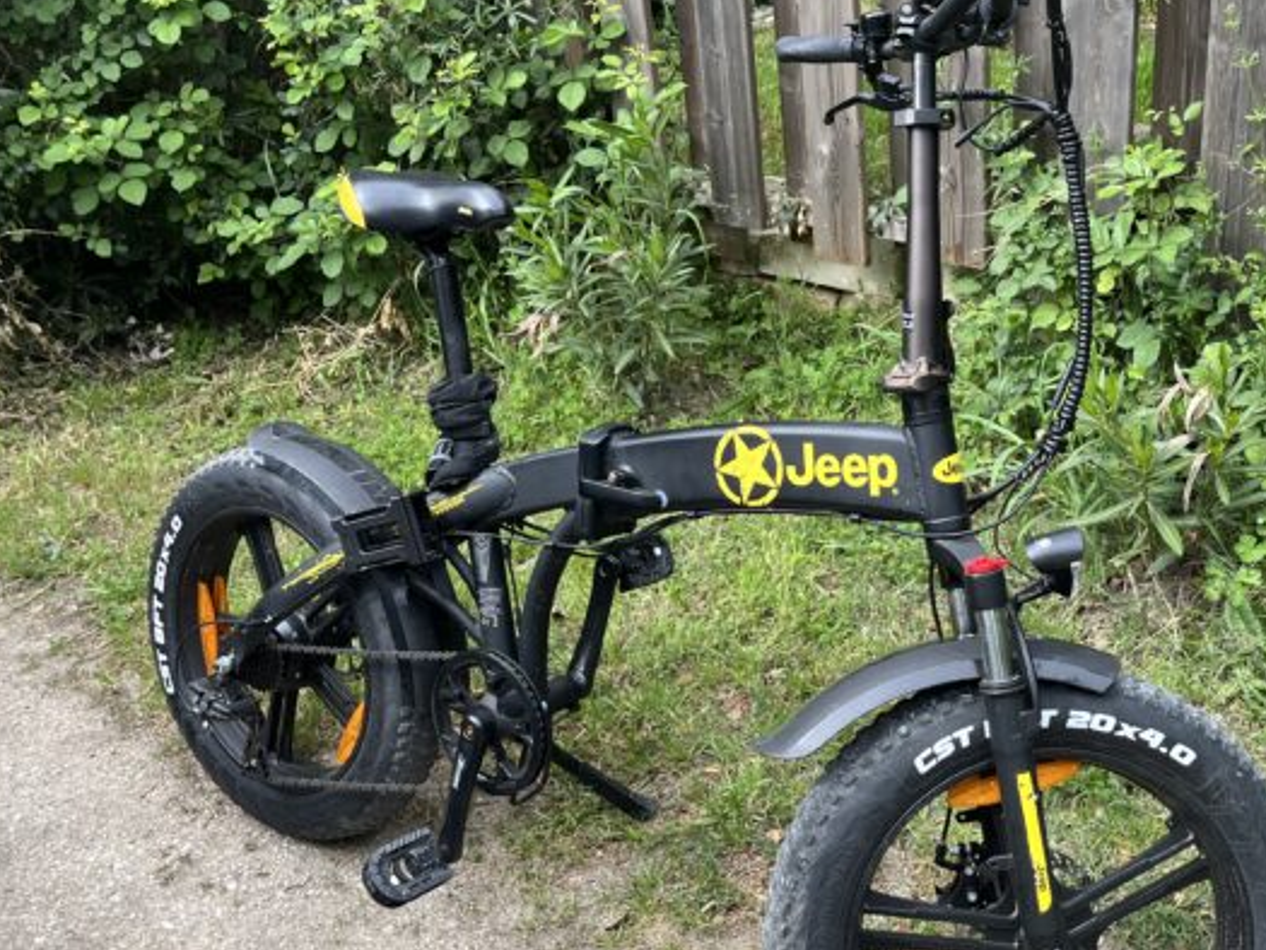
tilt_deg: -31.0
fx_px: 1390
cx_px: 820
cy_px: 530
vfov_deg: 37.7
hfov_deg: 48.3
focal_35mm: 38
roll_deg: +5.3
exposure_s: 1/502
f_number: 1.6
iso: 50
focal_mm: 5.1
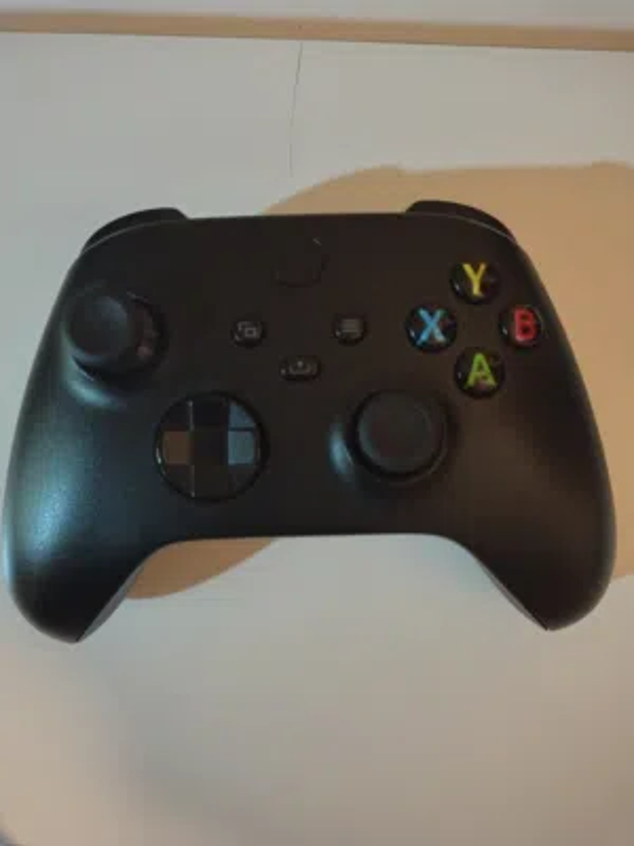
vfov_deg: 69.4
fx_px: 611
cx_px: 317
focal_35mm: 25
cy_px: 423
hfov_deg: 54.9
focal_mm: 4.71
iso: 6464
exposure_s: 1/33.3
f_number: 1.7
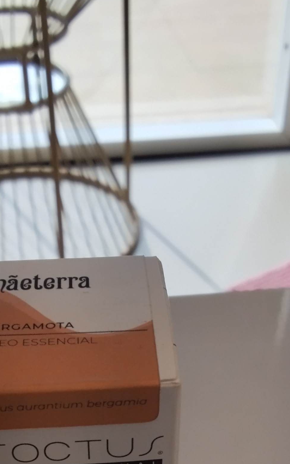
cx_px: 111
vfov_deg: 33.1
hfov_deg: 22.3
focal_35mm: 58
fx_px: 734
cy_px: 428
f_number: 2
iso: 50
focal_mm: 2.78
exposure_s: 1/265
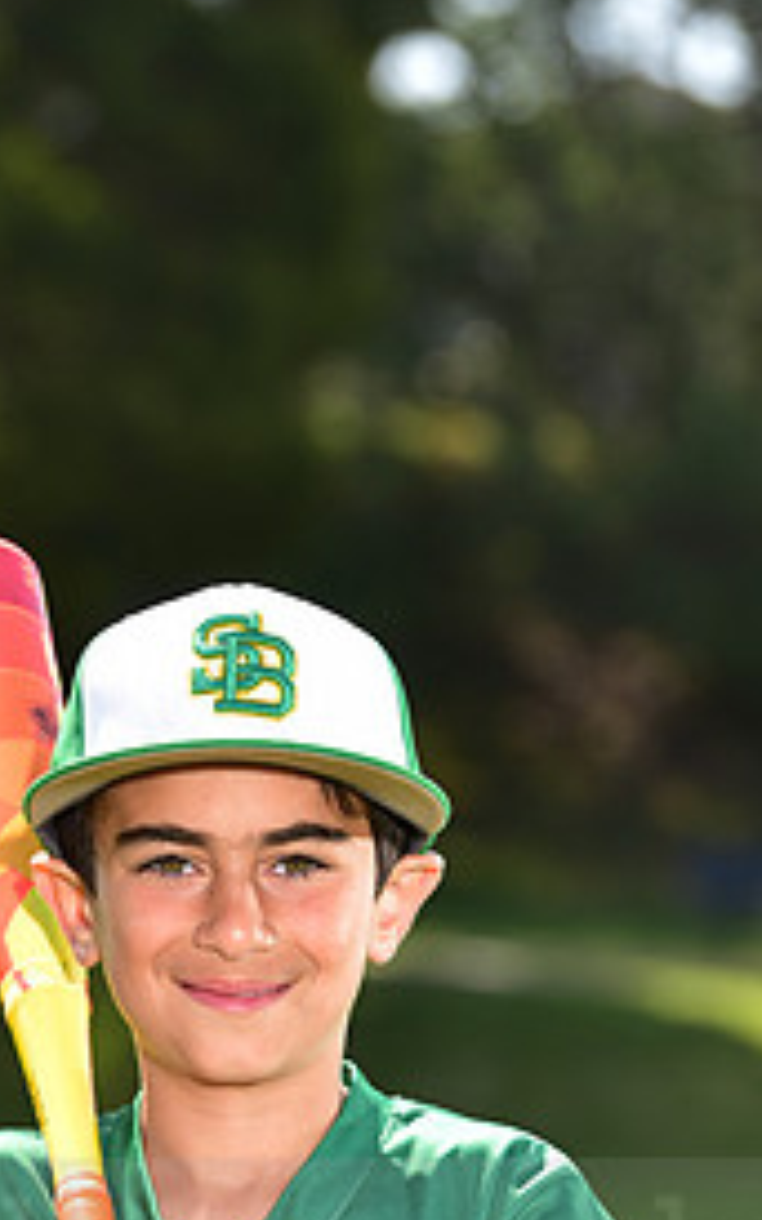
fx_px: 9679
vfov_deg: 7.2
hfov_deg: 4.5
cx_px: 234
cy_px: 1220
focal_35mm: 291
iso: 100
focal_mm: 135
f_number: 5
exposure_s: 1/250
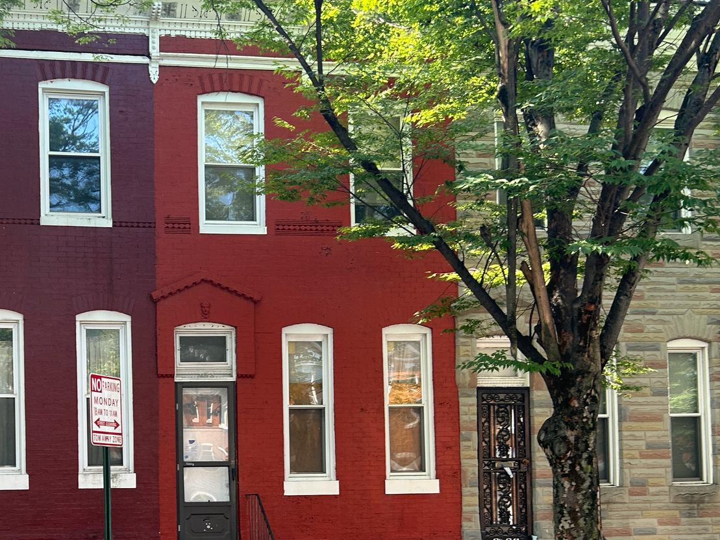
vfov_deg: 29.3
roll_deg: +3.2
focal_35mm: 48
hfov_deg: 38.1
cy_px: 462
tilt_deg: +1.6
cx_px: 135
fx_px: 998
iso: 32
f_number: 1.5
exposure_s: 1/130
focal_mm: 5.7
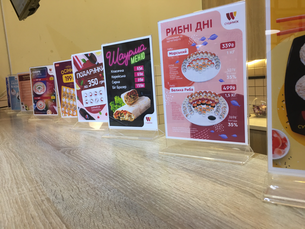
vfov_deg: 48.2
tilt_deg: -7.1
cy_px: 114
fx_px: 256
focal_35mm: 29
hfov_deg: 61.7
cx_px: 152
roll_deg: +4.1
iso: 40
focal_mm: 4.15
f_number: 2.2
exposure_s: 1/17
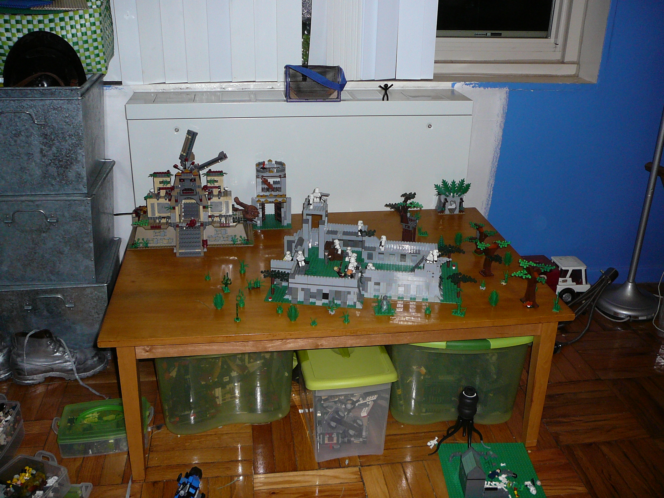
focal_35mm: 35
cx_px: 332
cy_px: 249
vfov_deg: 40.7
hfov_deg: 52.6
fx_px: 671
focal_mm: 5.2
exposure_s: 1/30
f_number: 2.8
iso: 160
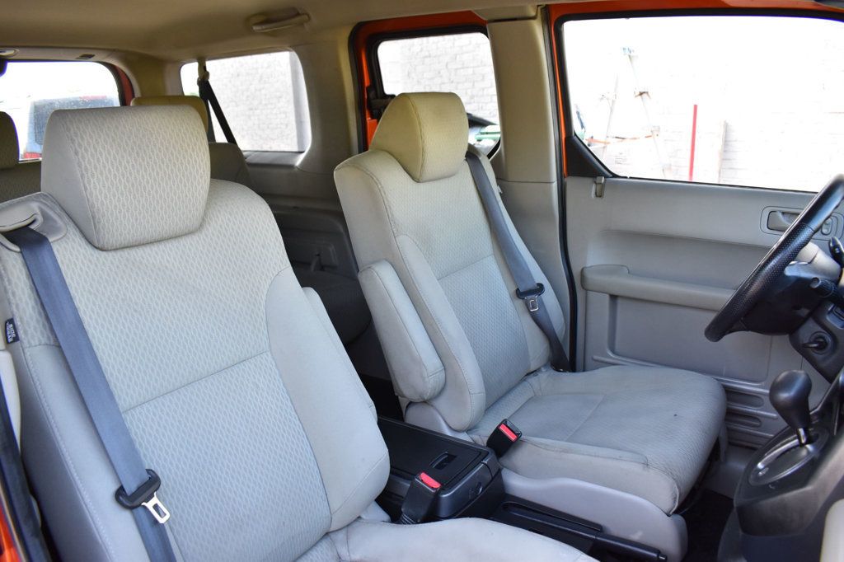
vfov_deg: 47.9
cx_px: 422
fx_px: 633
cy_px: 281
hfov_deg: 67.4
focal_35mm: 27
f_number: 5
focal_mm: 18
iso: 800
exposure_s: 1/125
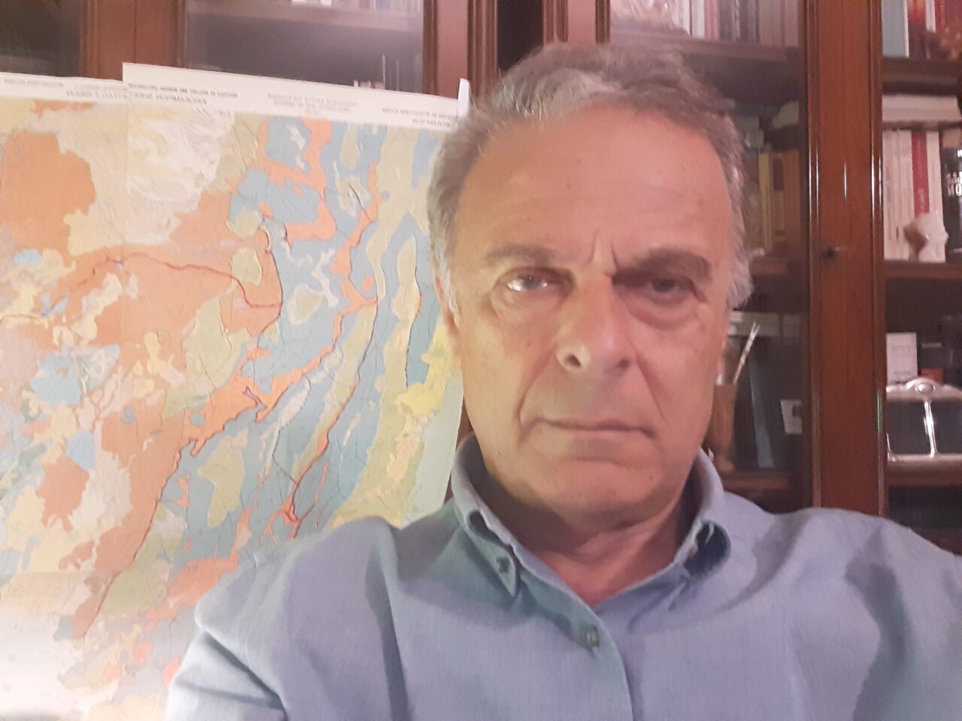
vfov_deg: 45.4
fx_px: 862
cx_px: 481
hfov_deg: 58.4
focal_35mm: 31
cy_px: 360
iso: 500
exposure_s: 1/8
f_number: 2
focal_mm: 2.61
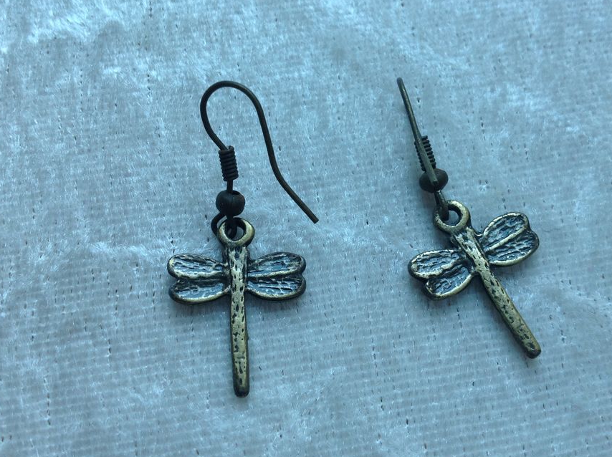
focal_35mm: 41
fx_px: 724
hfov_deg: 45.8
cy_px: 218
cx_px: 316
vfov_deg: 35.0
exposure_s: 1/40
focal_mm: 4.28
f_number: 2.4
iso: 50
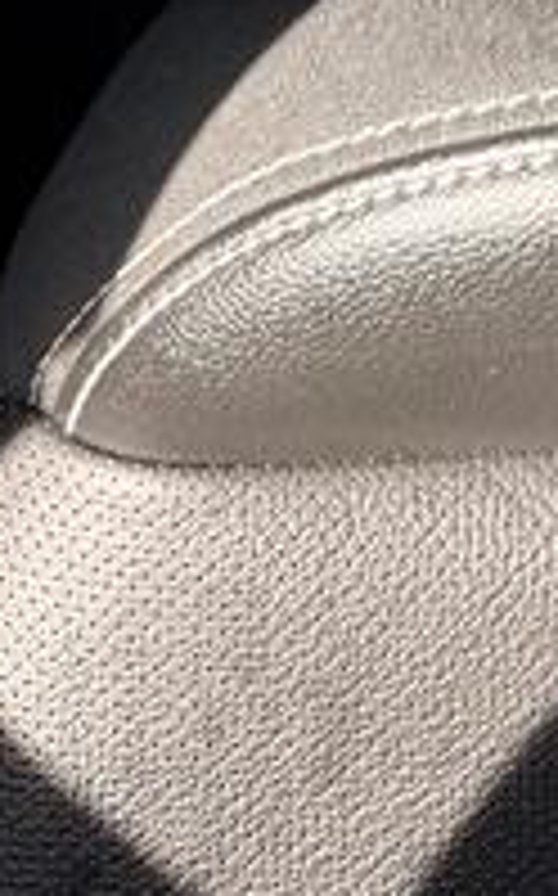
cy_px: -1031
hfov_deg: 9.7
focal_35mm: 123
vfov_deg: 13.7
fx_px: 2999
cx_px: 1206
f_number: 1.78
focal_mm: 6.76
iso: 80
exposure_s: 1/313
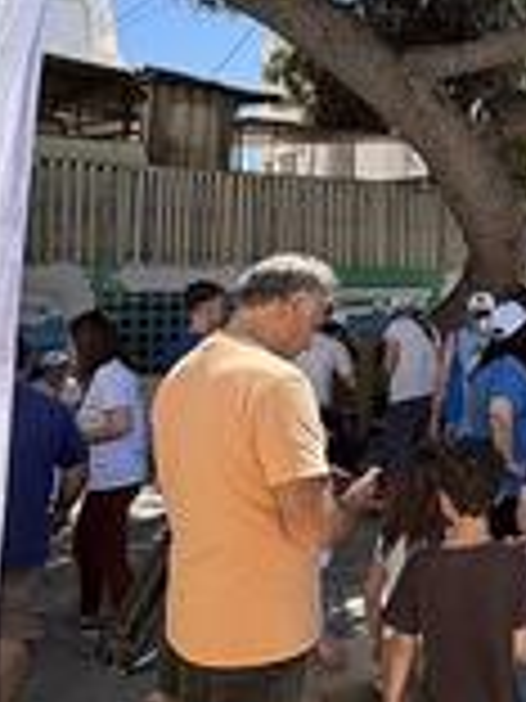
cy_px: 252
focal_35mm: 45
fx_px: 912
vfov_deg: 41.7
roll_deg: -0.8
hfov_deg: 29.9
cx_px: 528
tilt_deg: +2.1
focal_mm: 2.22
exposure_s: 1/868
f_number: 2.2
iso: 64
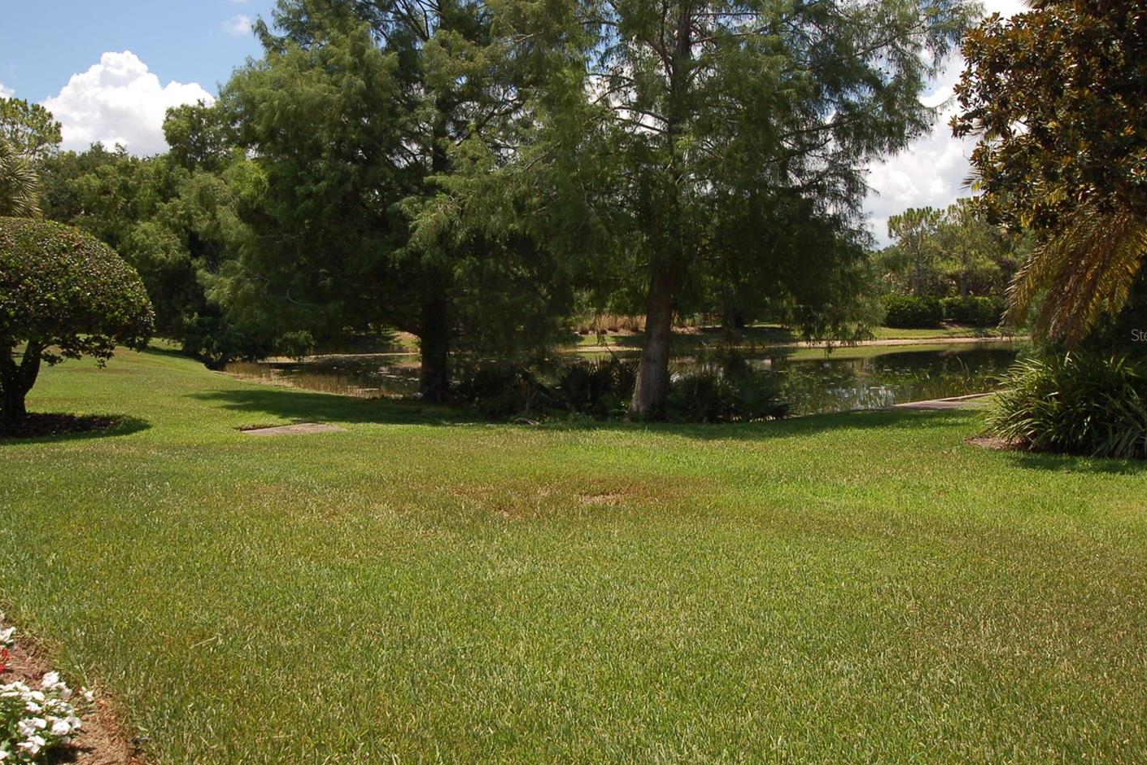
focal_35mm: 34
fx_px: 1083
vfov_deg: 38.8
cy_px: 335
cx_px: 552
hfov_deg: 55.8
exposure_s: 1/400
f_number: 10
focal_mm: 20
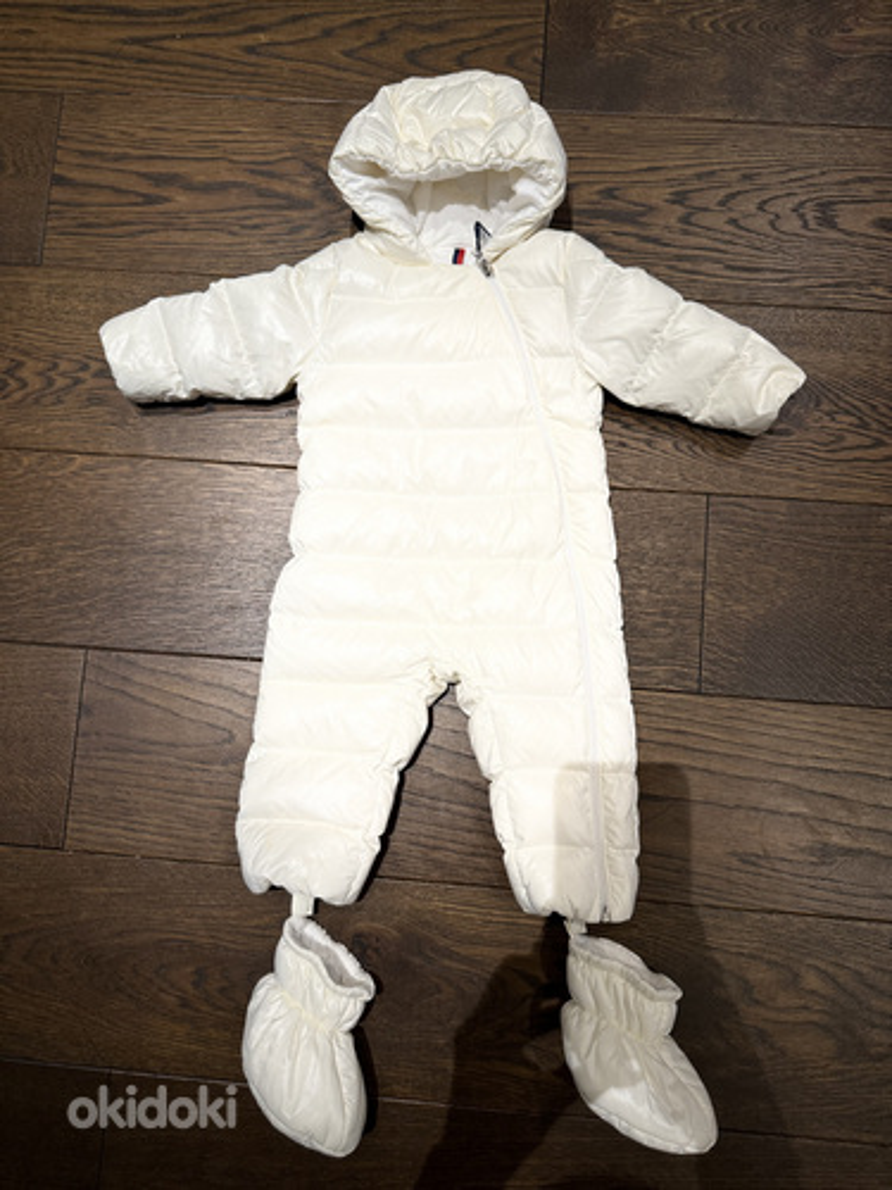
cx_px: 446
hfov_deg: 56.8
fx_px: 825
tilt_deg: -83.1
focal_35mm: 24
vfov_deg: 71.6
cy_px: 595
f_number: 1.78
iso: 160
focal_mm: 6.76
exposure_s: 1/100
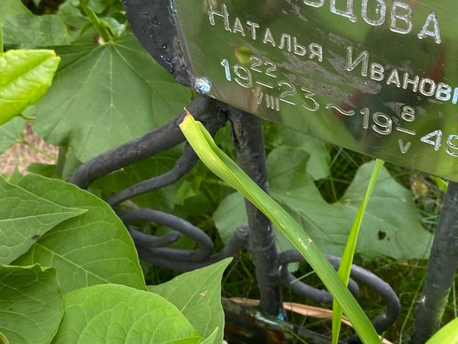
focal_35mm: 55
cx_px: 388
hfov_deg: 33.6
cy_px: 143
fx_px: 728
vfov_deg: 26.5
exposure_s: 1/122
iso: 40
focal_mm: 4.25
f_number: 1.8
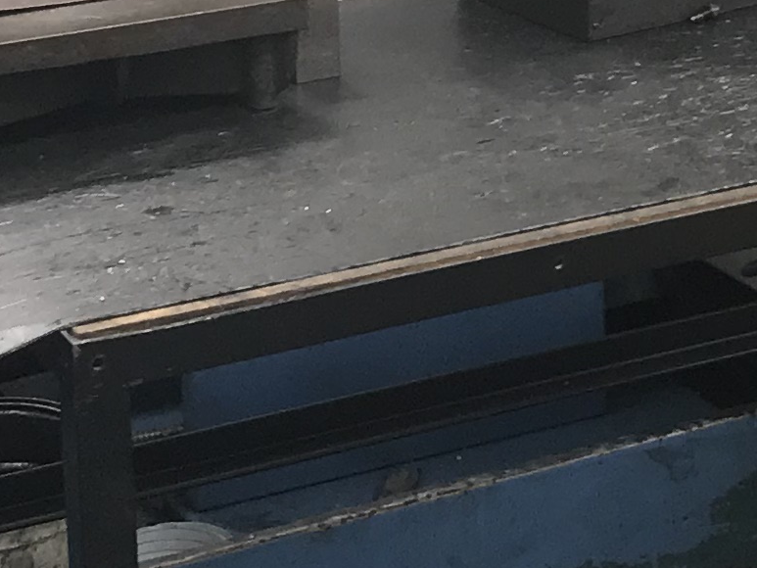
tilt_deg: -9.5
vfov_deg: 9.8
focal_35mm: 146
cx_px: 639
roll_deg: +1.6
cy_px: -312
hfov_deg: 13.4
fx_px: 3193
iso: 32
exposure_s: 1/50
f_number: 1.8
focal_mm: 3.99
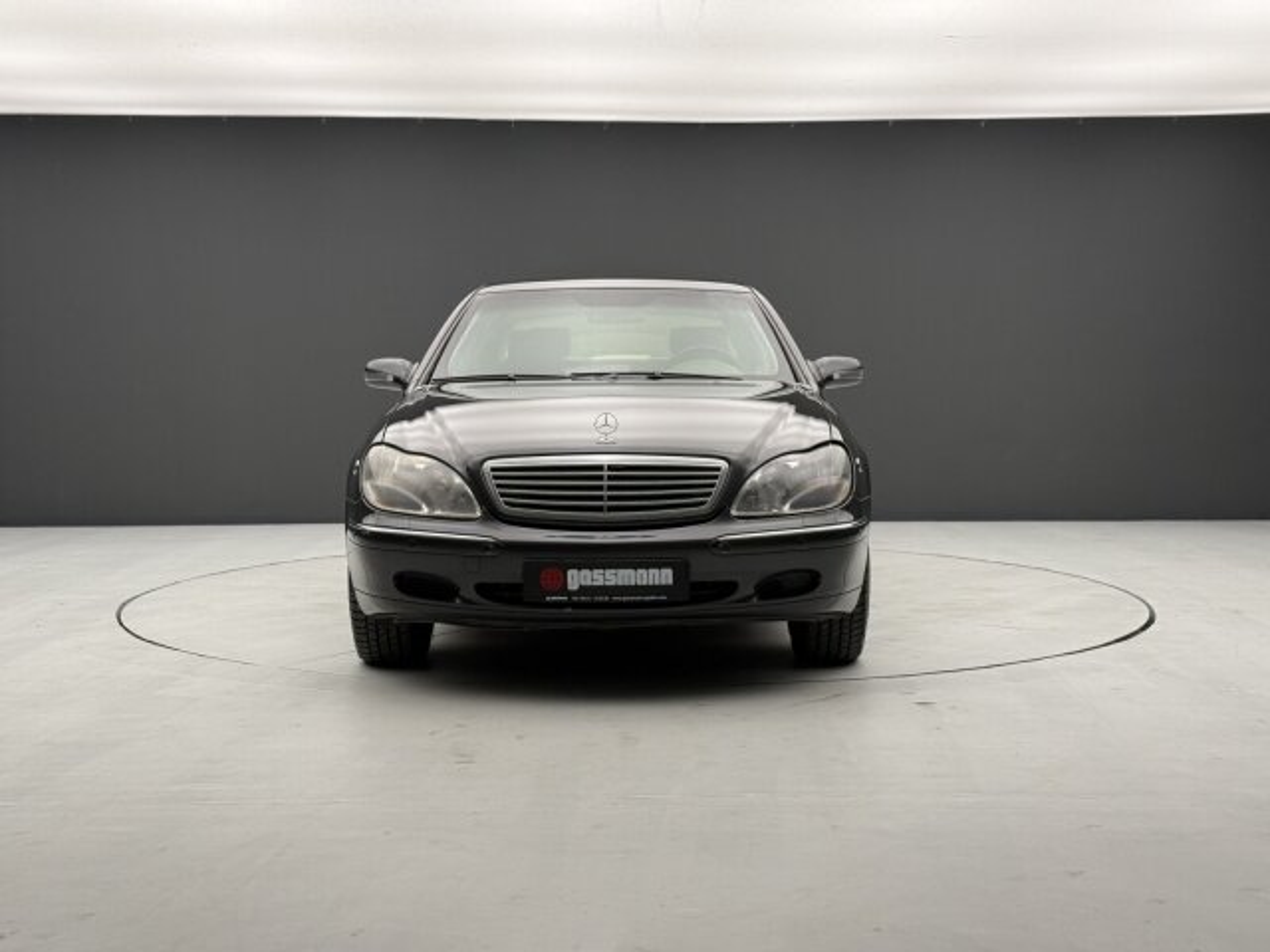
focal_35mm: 48
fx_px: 1761
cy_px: 476
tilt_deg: -3.7
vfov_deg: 30.3
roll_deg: +0.2
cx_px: 635
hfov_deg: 39.7
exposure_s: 1/67
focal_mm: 6.76
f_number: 1.78
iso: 100
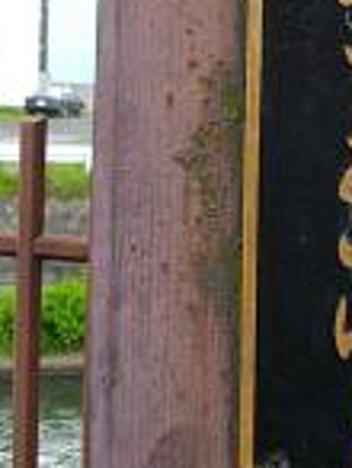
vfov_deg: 22.6
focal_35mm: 85
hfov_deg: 16.8
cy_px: 88
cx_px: 394
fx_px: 1149
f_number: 2.9
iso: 100
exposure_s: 1/200
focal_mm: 5.7
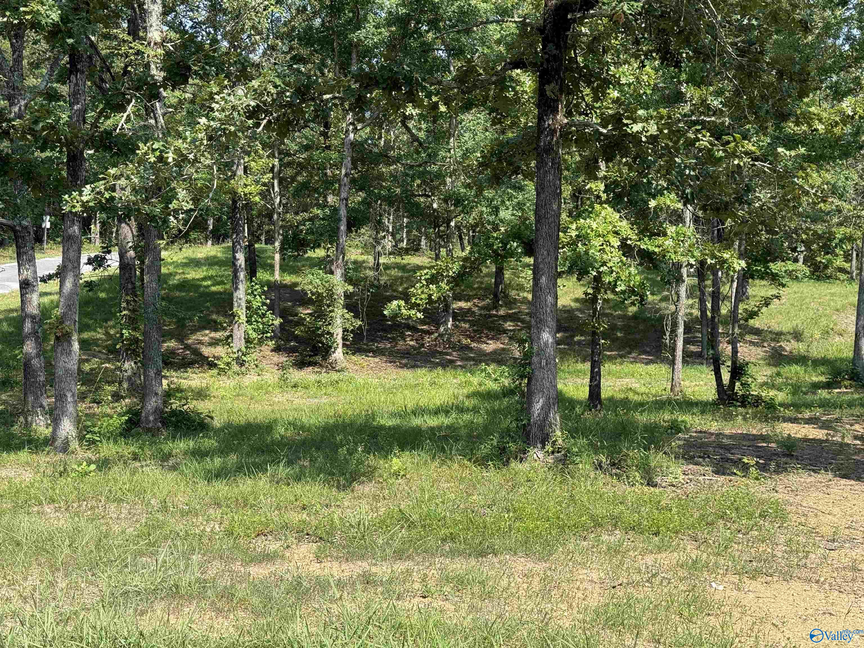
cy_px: 324
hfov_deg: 39.7
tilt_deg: -2.3
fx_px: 1198
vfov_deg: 30.3
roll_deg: -3.3
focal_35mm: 48
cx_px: 432
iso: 64
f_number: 1.78
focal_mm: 6.76
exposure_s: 1/1543
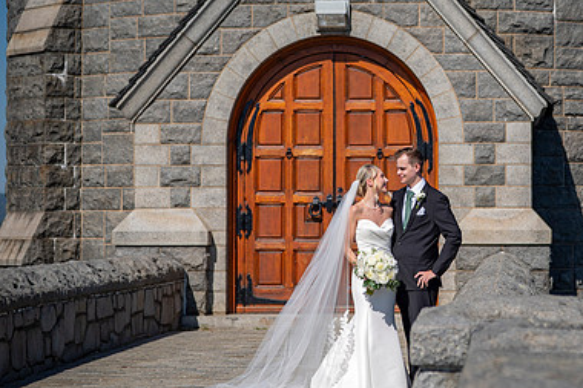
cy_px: 173
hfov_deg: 18.8
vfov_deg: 12.7
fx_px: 1748
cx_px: 420
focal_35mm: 108
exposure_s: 1/4000
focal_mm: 70
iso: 100
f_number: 2.8
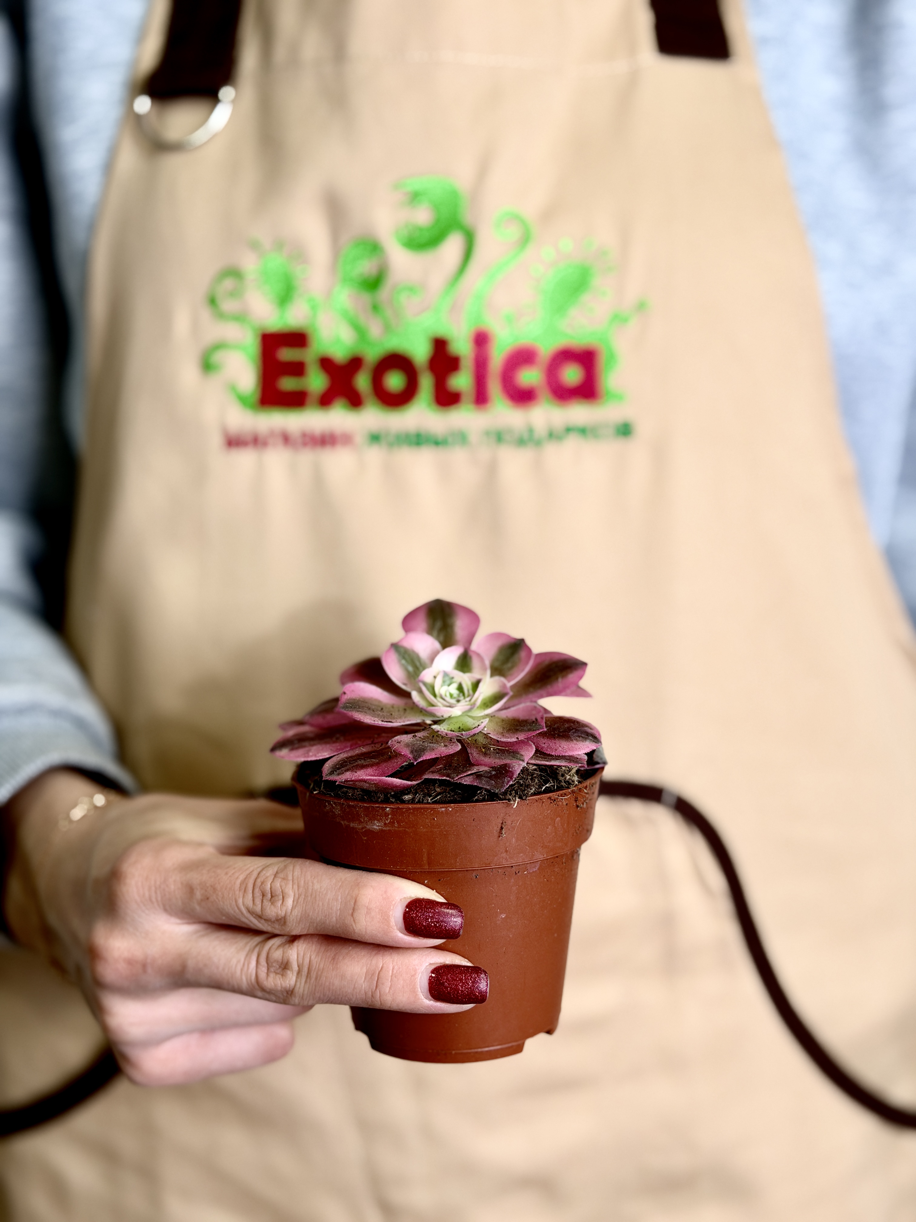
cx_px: 458
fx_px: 1694
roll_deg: +0.1
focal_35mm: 48
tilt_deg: -11.9
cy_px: 611
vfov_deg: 39.7
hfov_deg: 30.3
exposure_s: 1/274
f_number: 1.78
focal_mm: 6.76
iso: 64
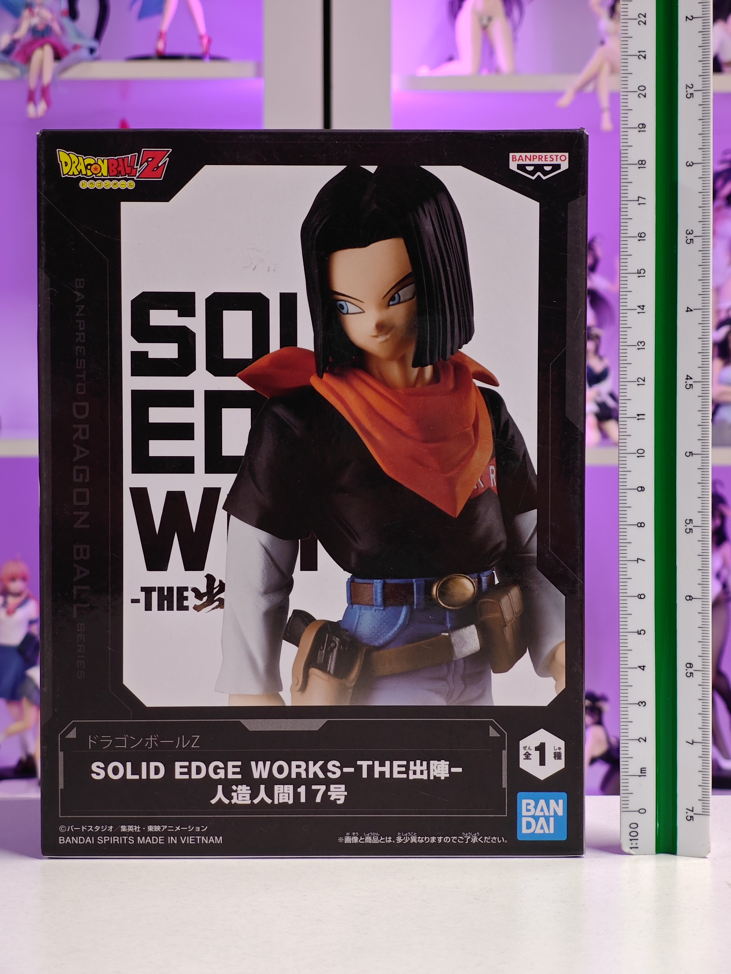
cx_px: 366
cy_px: 487
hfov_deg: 18.4
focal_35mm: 80
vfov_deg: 24.4
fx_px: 2253
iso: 400
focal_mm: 7.48
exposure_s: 1/15.4
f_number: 2.4
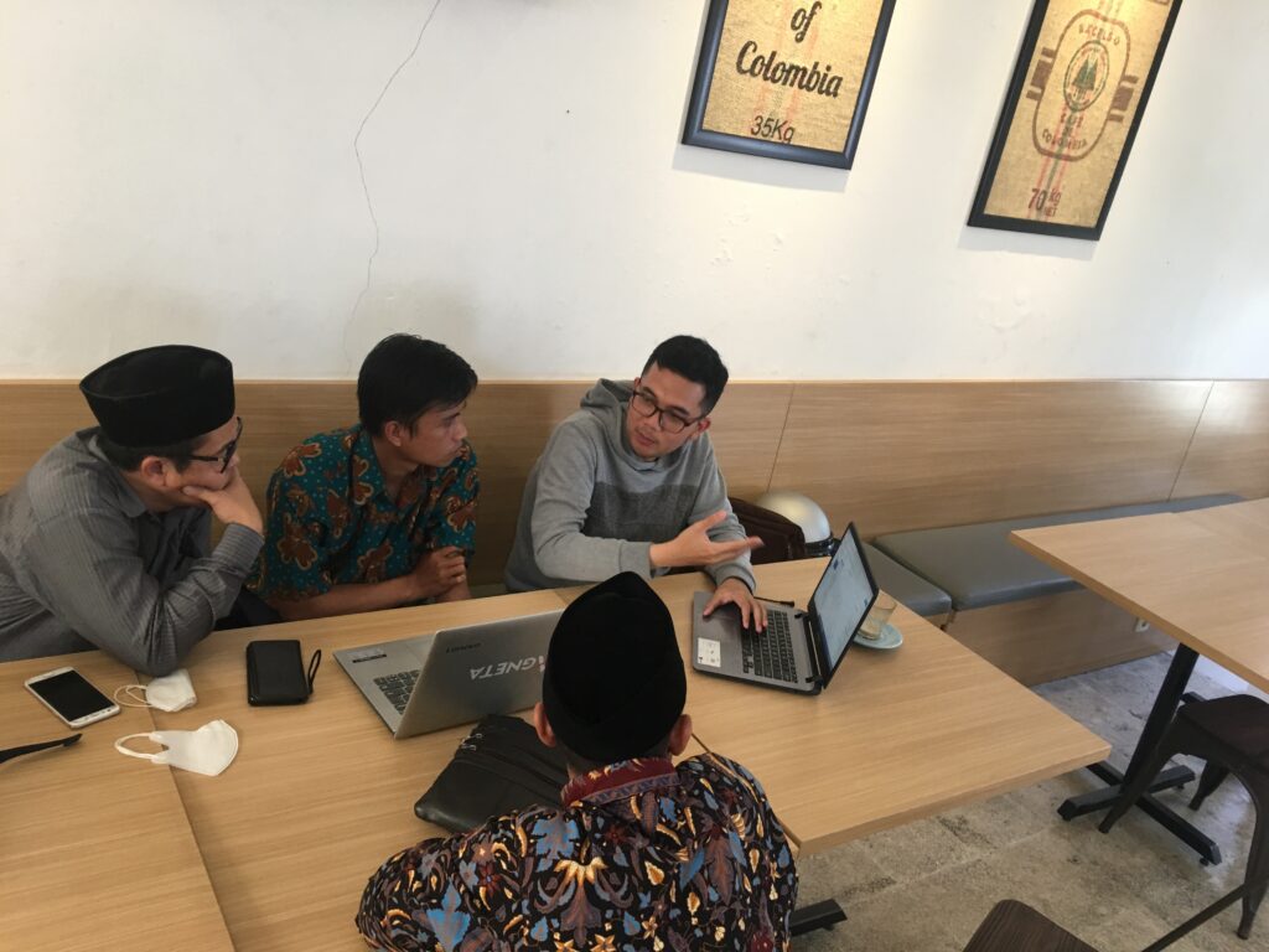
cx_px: 634
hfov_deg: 61.7
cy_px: 476
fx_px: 1063
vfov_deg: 48.2
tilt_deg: -19.9
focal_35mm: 29
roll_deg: -12.0
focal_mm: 4.15
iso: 50
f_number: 2.2
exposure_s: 1/17
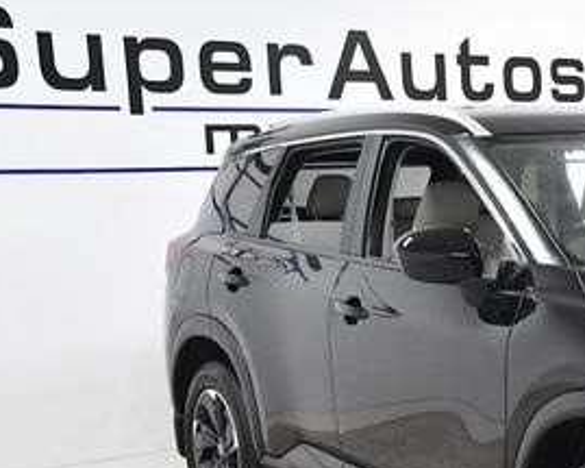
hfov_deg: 23.1
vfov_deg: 19.9
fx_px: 1315
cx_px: 687
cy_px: 389
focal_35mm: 76
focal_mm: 23
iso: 2500
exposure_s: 1/320
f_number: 4.5
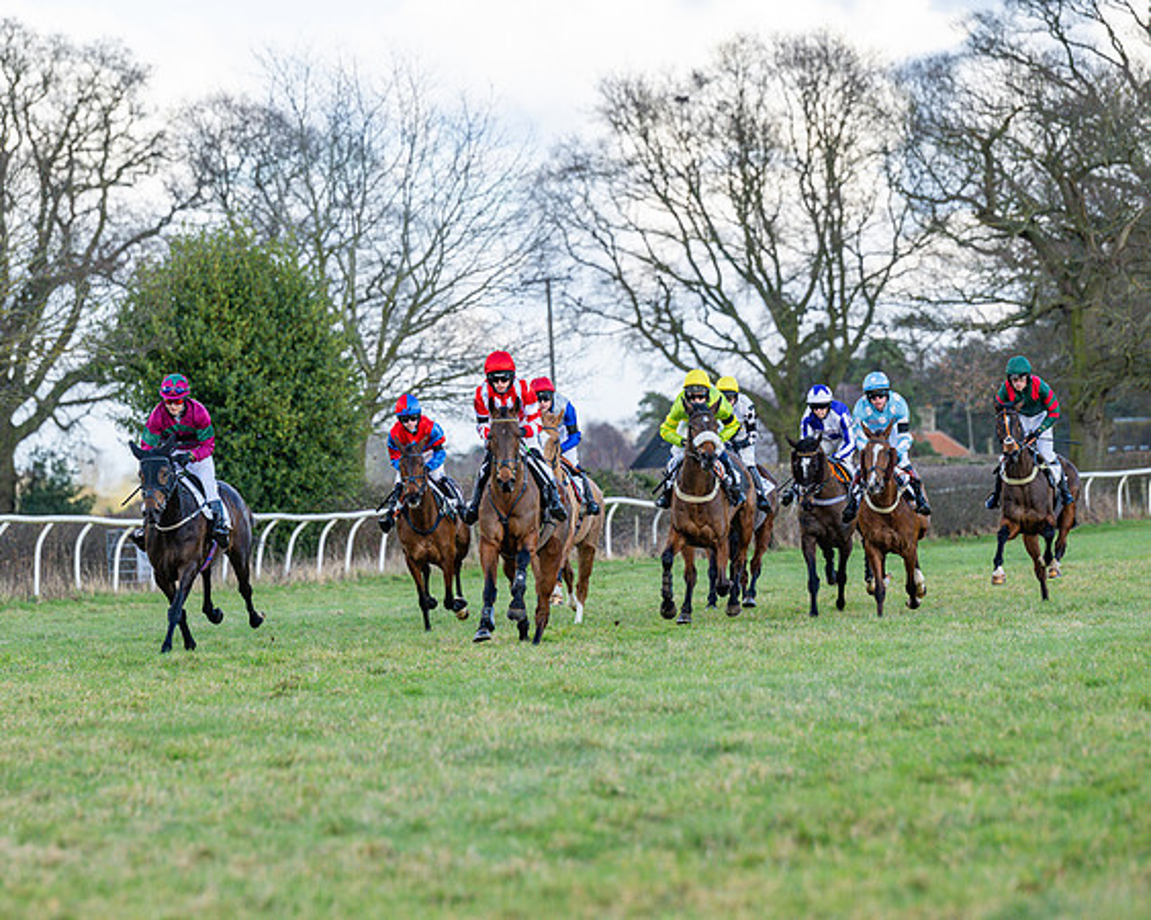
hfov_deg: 8.5
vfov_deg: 6.8
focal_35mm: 229
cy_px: 478
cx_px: 492
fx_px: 7783
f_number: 4
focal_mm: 165
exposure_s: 1/1600
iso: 500
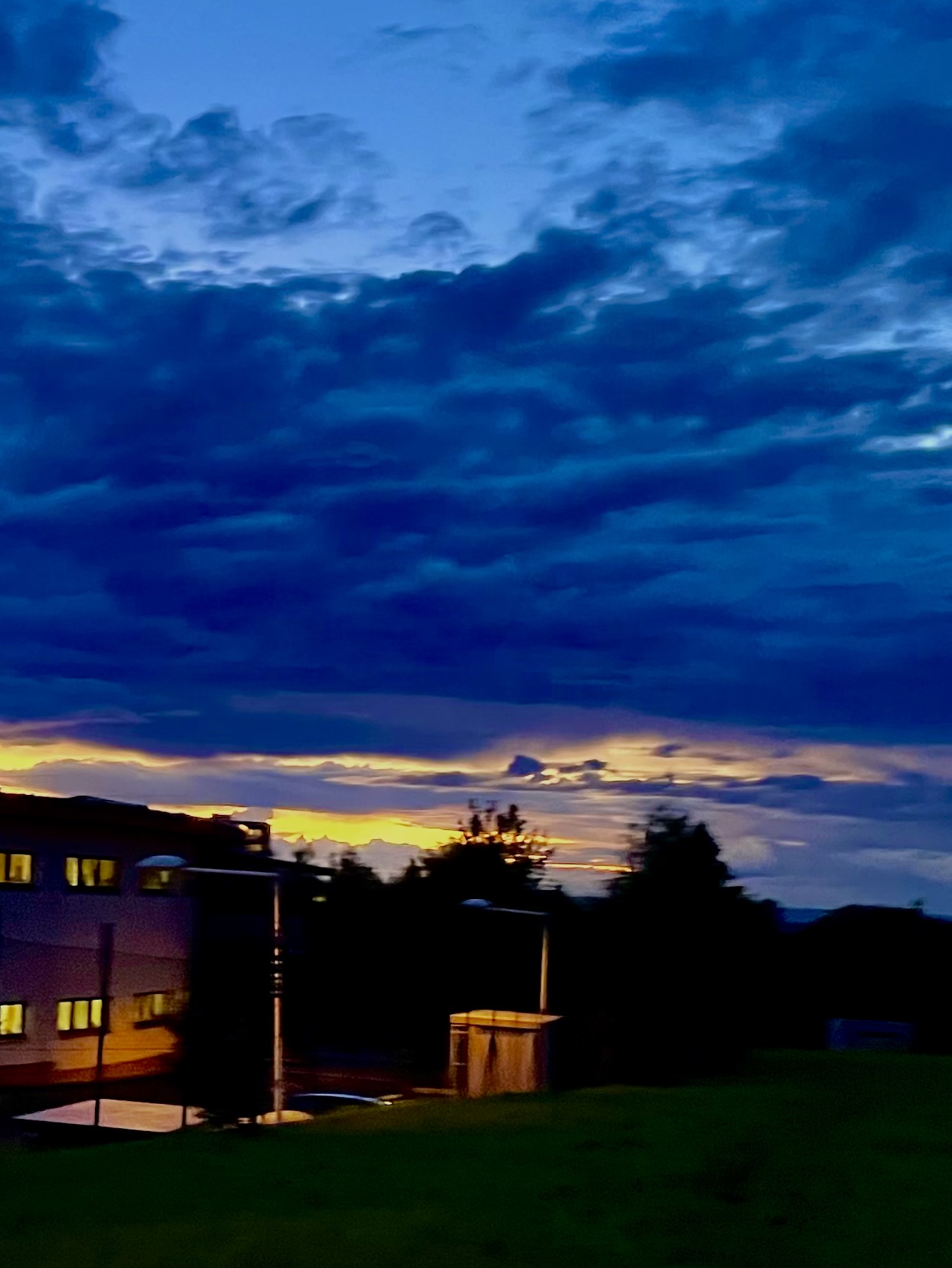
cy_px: 686
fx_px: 2163
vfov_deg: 32.7
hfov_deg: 24.4
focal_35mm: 59
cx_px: 169
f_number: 1.6
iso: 400
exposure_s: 1/33
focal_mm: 4.2
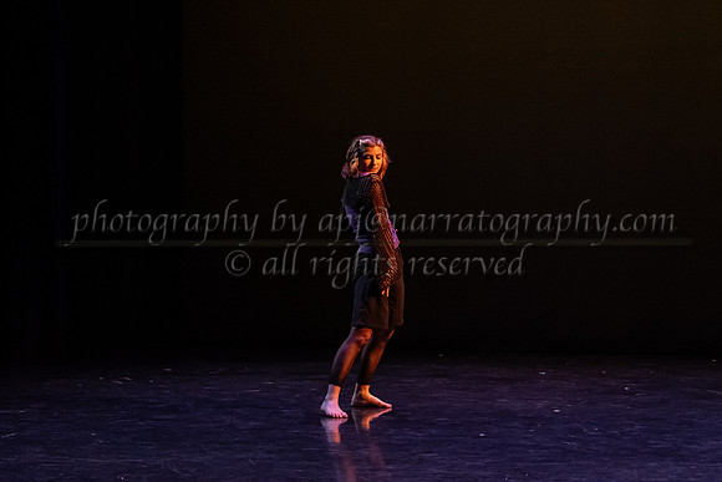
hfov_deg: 20.9
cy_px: 247
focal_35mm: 98
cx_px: 371
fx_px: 1961
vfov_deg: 14.0
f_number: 4
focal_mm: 70
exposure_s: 1/400
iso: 4000
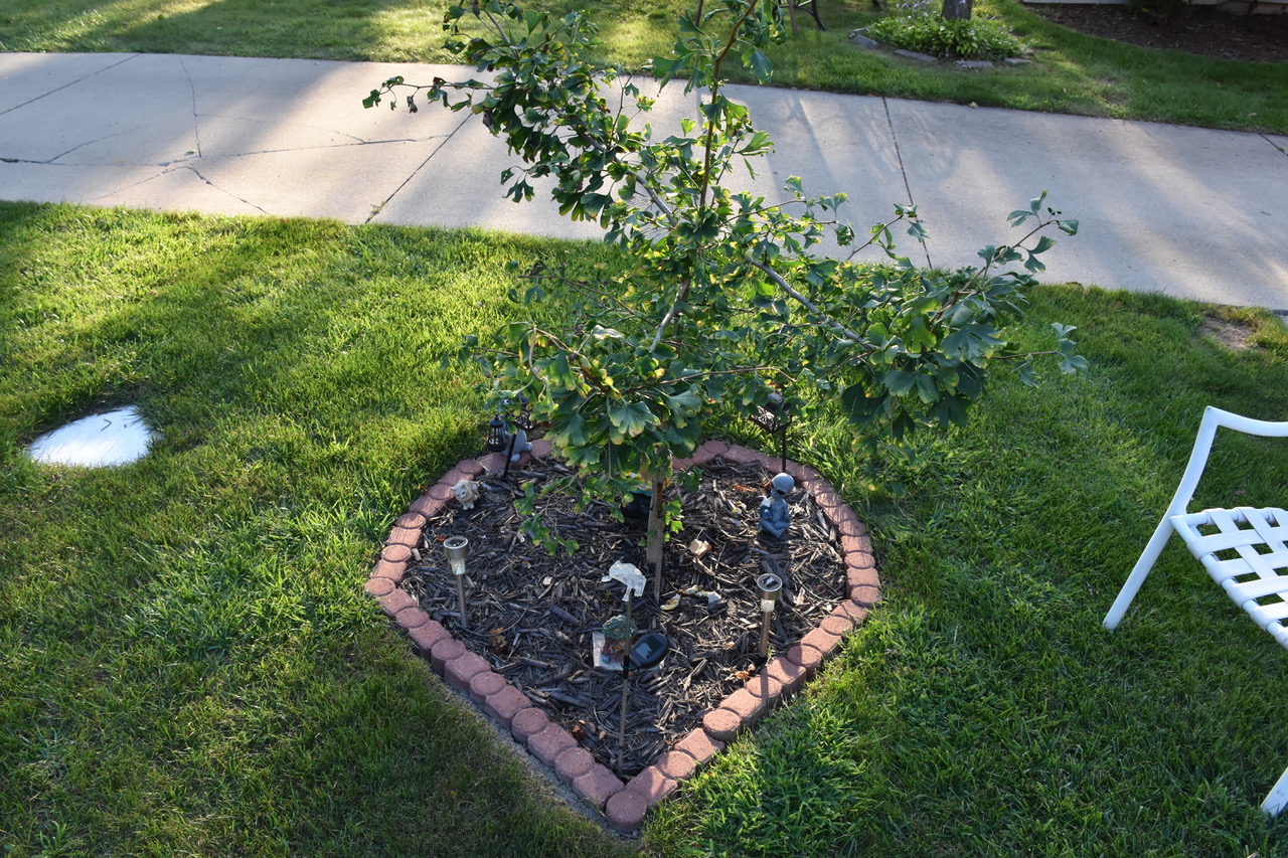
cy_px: 429
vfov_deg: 43.6
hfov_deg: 61.9
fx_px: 1073
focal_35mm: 30
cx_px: 644
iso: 800
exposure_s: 1/200
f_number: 8
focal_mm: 20
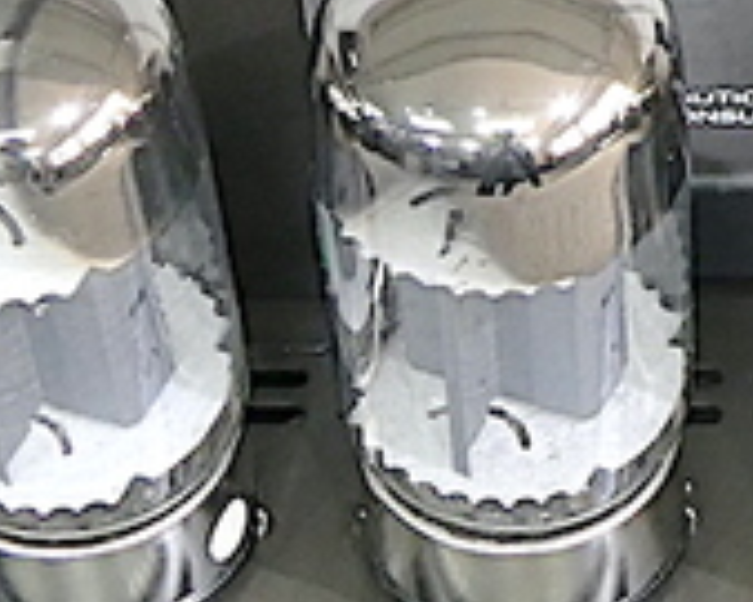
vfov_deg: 8.4
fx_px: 4076
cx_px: 695
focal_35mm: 183
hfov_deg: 10.5
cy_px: 178
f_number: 3.6
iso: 200
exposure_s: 1/10
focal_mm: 5.8
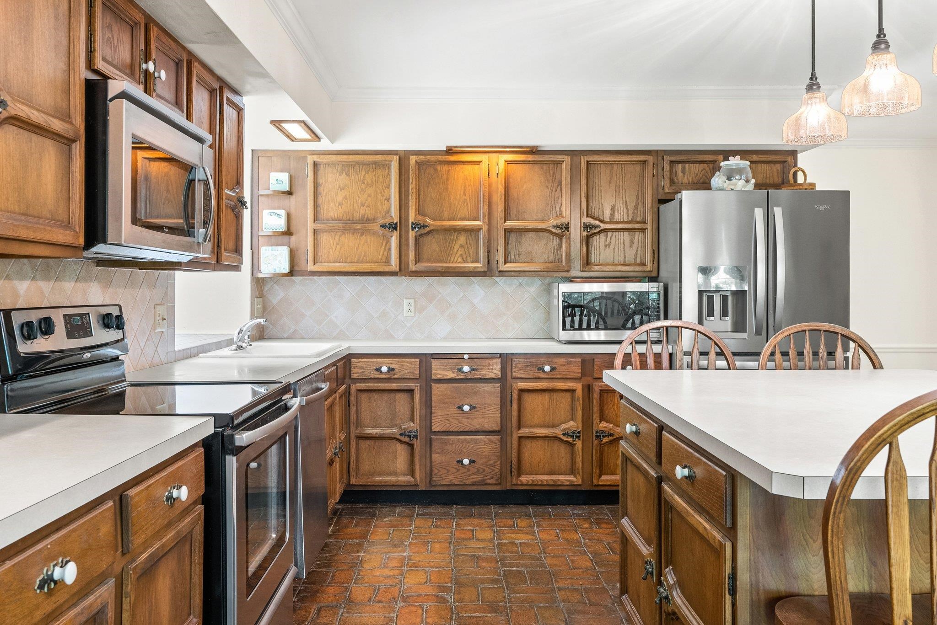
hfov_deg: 61.9
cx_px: 468
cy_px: 312
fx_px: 781
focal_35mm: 30
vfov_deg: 43.6
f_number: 10
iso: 640
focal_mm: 30
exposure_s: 1.3
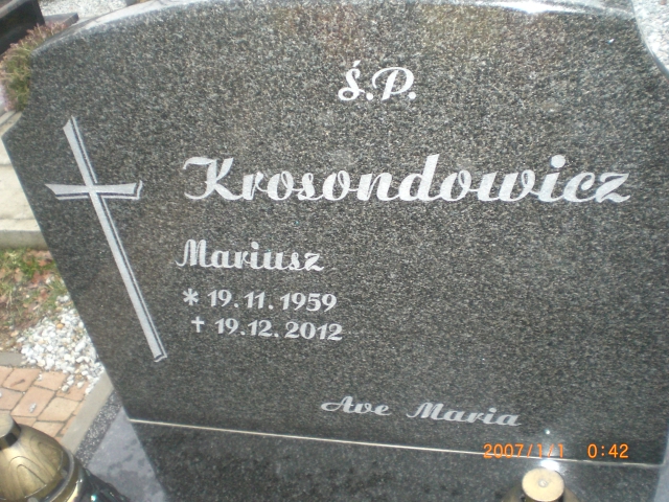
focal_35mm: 38
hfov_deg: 49.0
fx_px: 734
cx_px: 334
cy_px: 251
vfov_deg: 37.7
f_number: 3.1
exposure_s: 1/60
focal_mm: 6.3
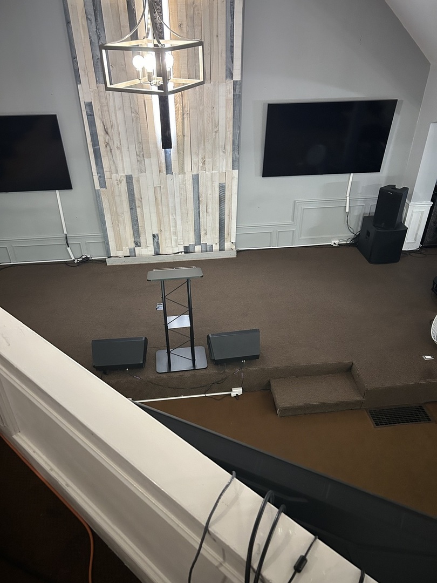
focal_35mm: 26
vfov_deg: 67.3
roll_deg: +1.6
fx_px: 438
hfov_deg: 53.1
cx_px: 218
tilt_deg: -32.8
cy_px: 292
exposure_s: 1/60
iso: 500
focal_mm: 5.7
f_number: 1.5
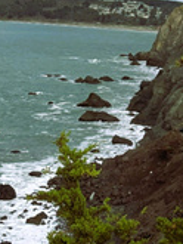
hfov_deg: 15.7
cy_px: -1
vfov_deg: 20.4
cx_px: 159
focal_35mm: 93
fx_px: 655
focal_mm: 2.69
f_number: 1.9
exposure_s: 1/541
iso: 25
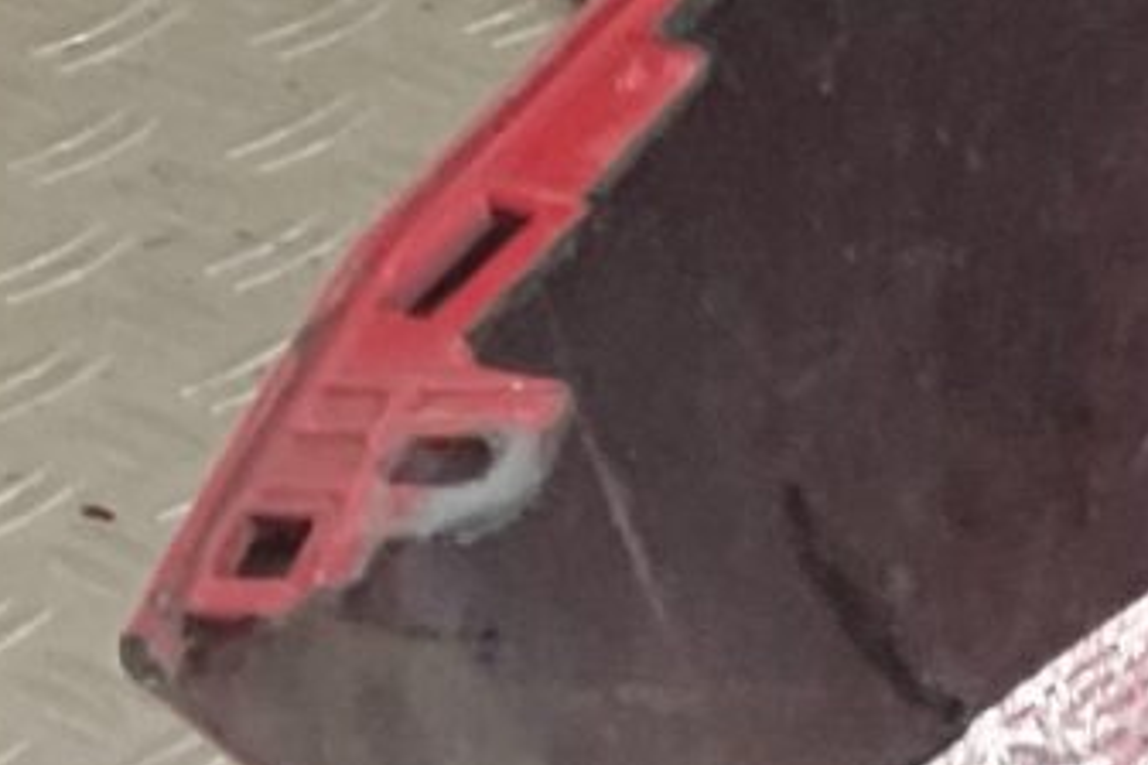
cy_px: 980
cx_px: 4326
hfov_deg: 7.1
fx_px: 7334
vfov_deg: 5.9
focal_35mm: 230
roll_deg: -12.0
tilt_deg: -38.9
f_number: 1.8
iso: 32
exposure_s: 1/120
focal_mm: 3
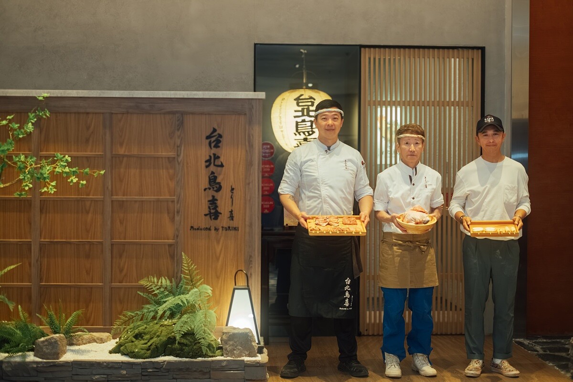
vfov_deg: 25.5
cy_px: 191
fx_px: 844
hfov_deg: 37.5
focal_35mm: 53
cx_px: 286
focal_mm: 35
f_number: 2
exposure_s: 1/160
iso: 1600
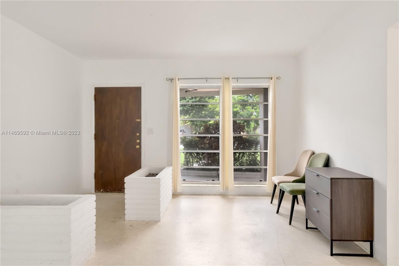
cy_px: 133
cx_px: 200
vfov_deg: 55.1
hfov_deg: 76.1
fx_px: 255
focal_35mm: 23
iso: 800
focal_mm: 15.1
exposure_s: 1/30
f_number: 8
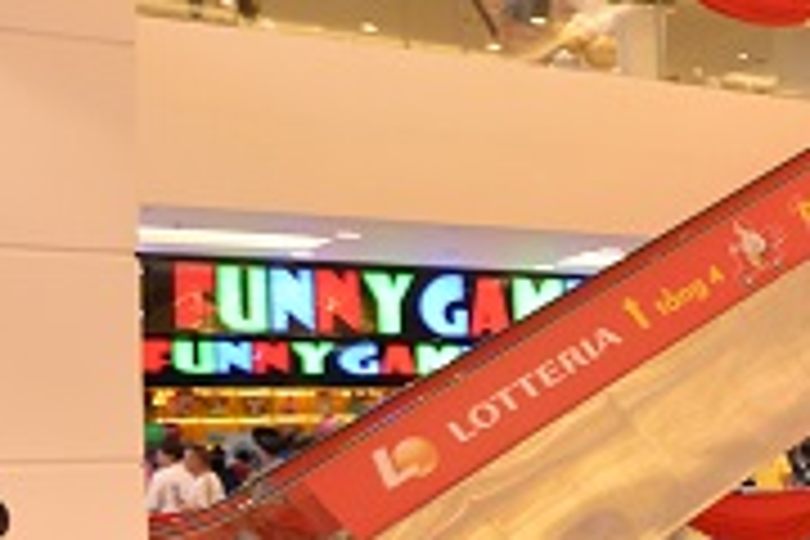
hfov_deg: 18.6
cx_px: 1611
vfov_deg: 18.8
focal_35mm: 71
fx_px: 1597
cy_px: 515
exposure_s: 1/160
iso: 1250
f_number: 4
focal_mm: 16
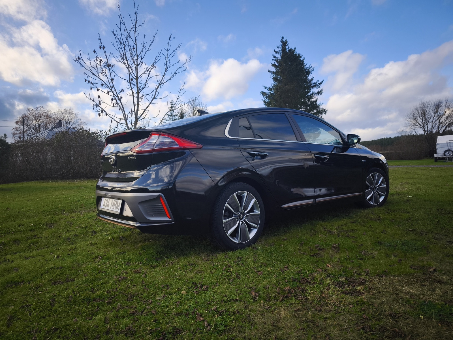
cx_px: 226
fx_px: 301
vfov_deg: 58.9
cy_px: 170
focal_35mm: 23
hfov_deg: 73.9
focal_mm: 6.57
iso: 50
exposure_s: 1/918
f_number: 1.6
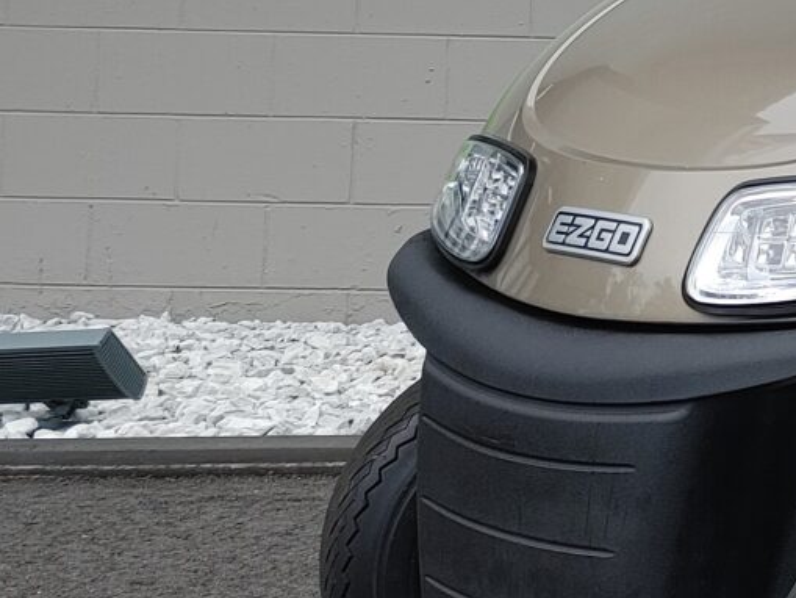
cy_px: -2
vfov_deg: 14.8
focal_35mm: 98
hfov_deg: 17.7
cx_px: 1239
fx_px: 2254
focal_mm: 4.81
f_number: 1.8
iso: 50
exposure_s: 1/641
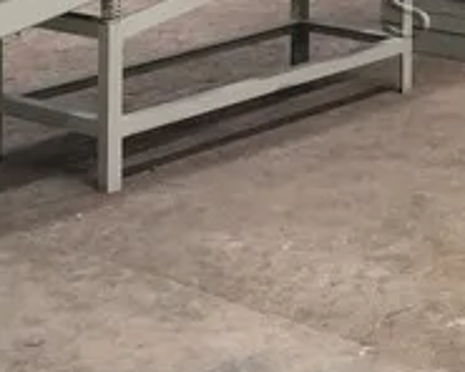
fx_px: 1514
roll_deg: +0.7
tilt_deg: +1.8
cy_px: -284
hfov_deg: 16.3
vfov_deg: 12.8
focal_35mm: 110
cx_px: 641
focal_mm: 4.15
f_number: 2.2
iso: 32
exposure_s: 1/100
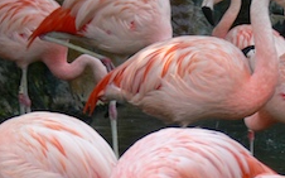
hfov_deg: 5.1
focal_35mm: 411
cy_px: 143
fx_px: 3191
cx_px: -5
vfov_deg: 3.2
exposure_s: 1/100
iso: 80
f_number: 4
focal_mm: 29
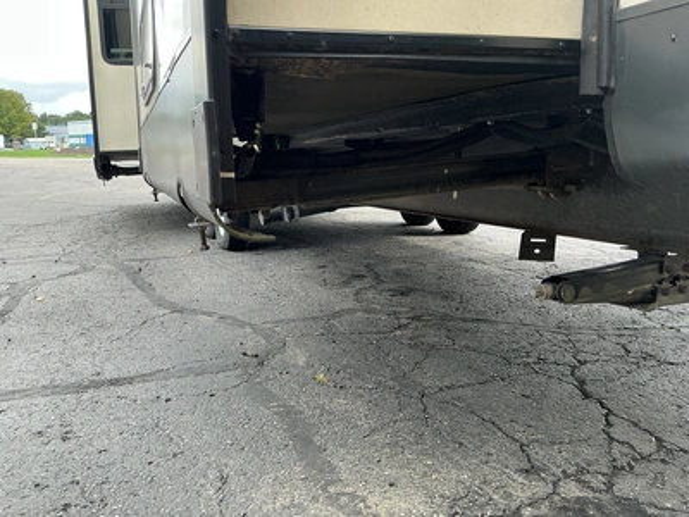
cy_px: 258
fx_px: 557
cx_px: 344
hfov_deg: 63.4
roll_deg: +3.0
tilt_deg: -12.0
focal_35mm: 28
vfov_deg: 49.7
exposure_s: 1/173
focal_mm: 3
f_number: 1.8
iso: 25
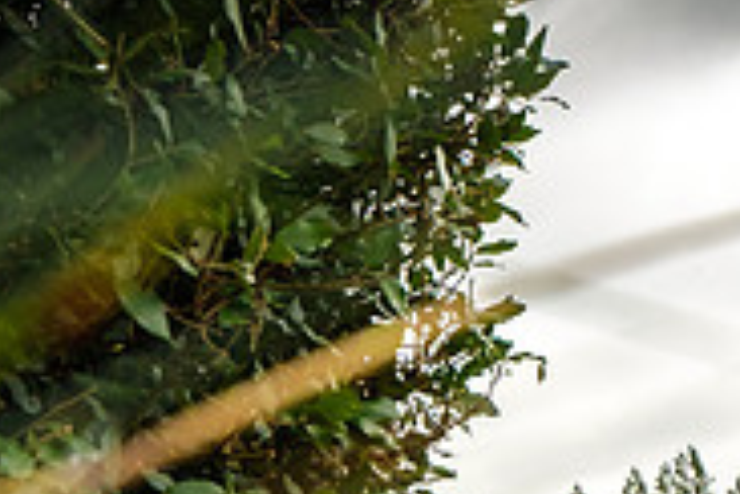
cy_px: 873
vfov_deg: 12.5
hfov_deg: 20.4
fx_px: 2055
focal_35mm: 100
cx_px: 300
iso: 160
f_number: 2.8
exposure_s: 1/200
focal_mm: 16
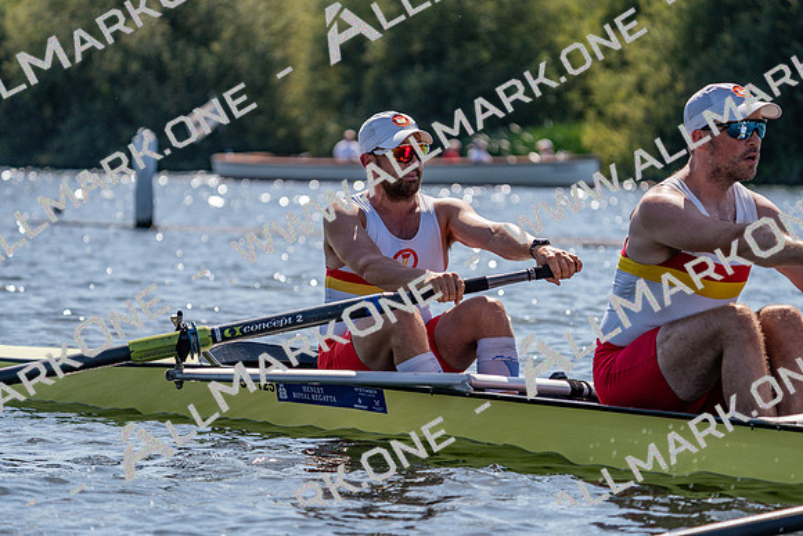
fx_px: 4462
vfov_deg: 6.9
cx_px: 402
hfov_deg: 10.3
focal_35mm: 200
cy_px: 268
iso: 250
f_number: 5.6
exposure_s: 1/2000
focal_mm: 200
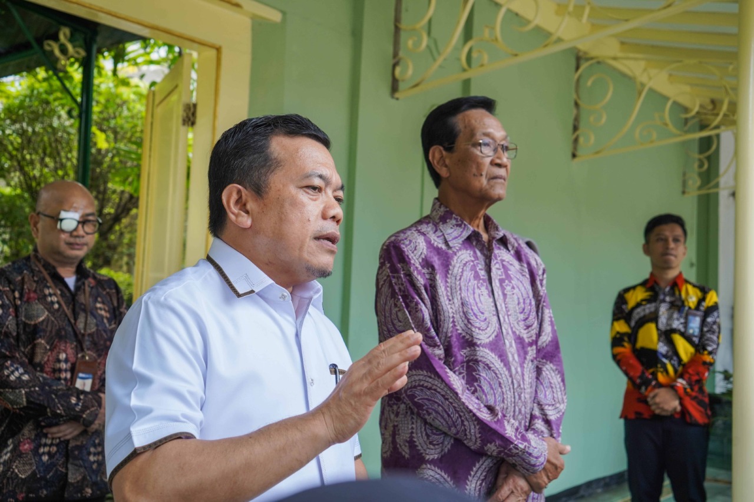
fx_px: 1466
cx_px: 377
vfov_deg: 19.5
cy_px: 251
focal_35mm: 70
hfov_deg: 28.8
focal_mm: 70
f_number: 4
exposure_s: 1/160
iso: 80
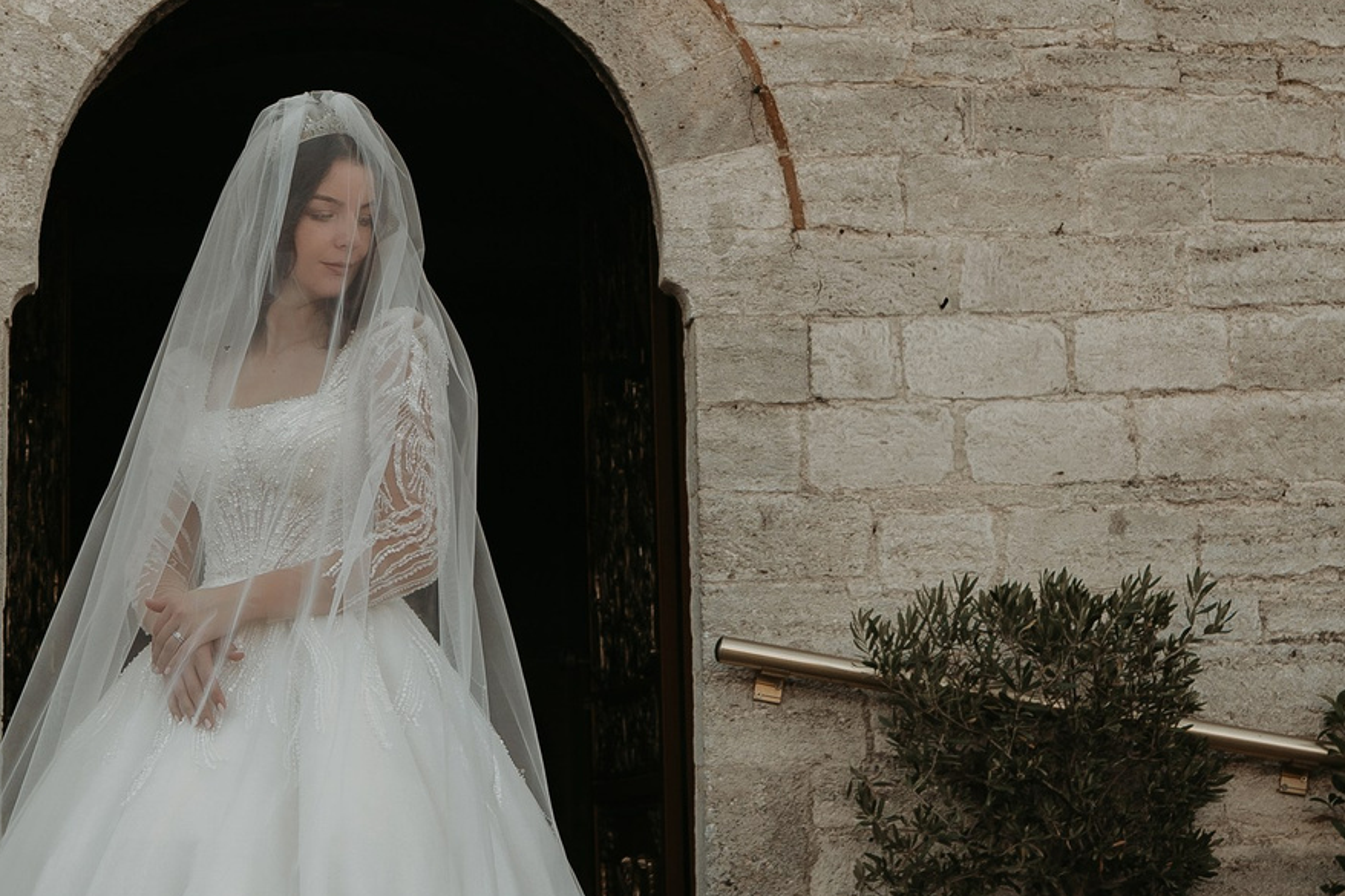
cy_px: -67
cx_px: 352
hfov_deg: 19.9
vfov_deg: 13.2
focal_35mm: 102
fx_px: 3810
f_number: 4
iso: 100
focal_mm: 35
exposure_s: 1/250
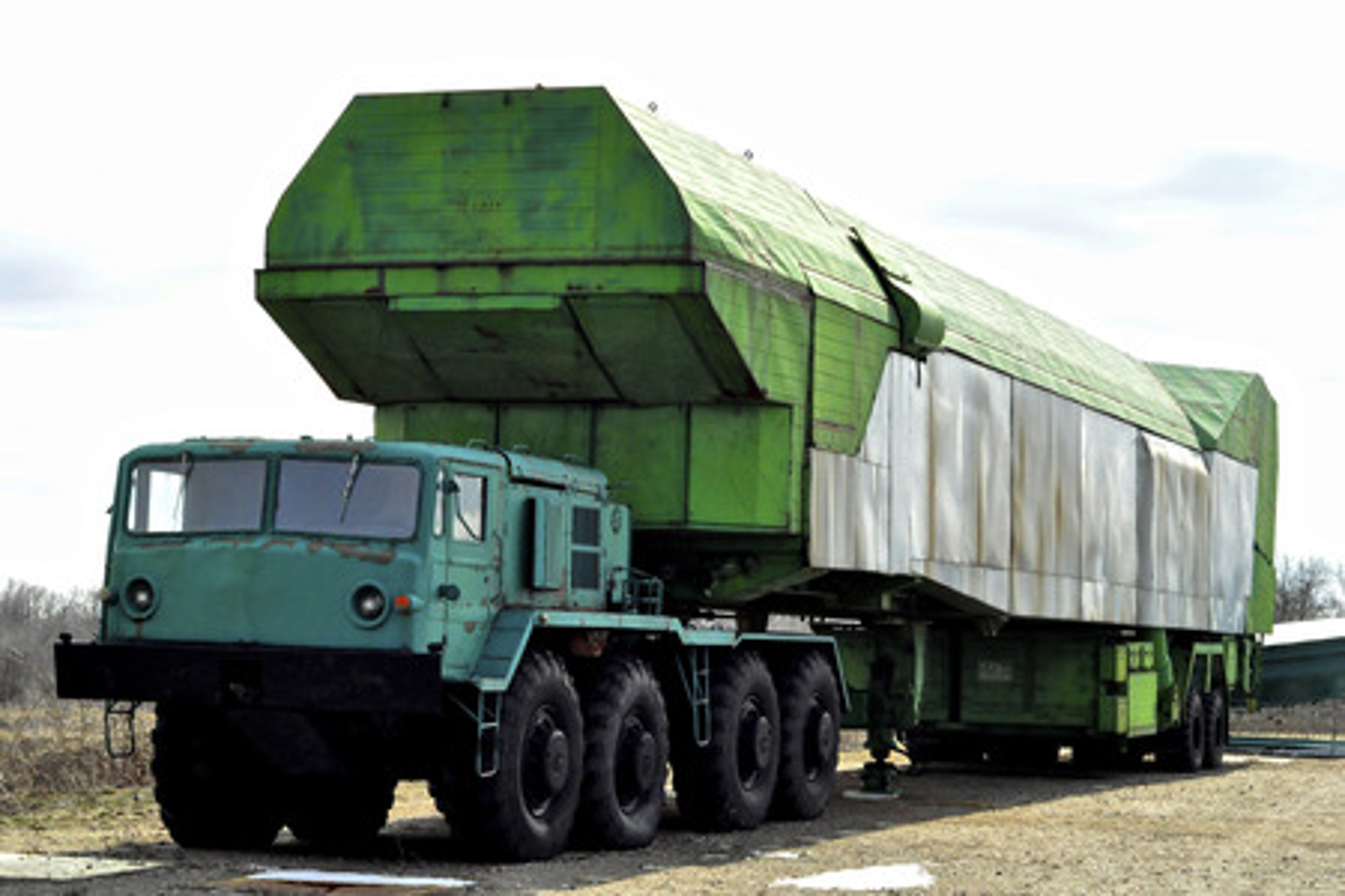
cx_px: 672
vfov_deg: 18.2
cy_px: 448
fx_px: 2802
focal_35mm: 75
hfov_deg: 27.0
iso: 3200
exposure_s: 1/4000
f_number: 8
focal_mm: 50
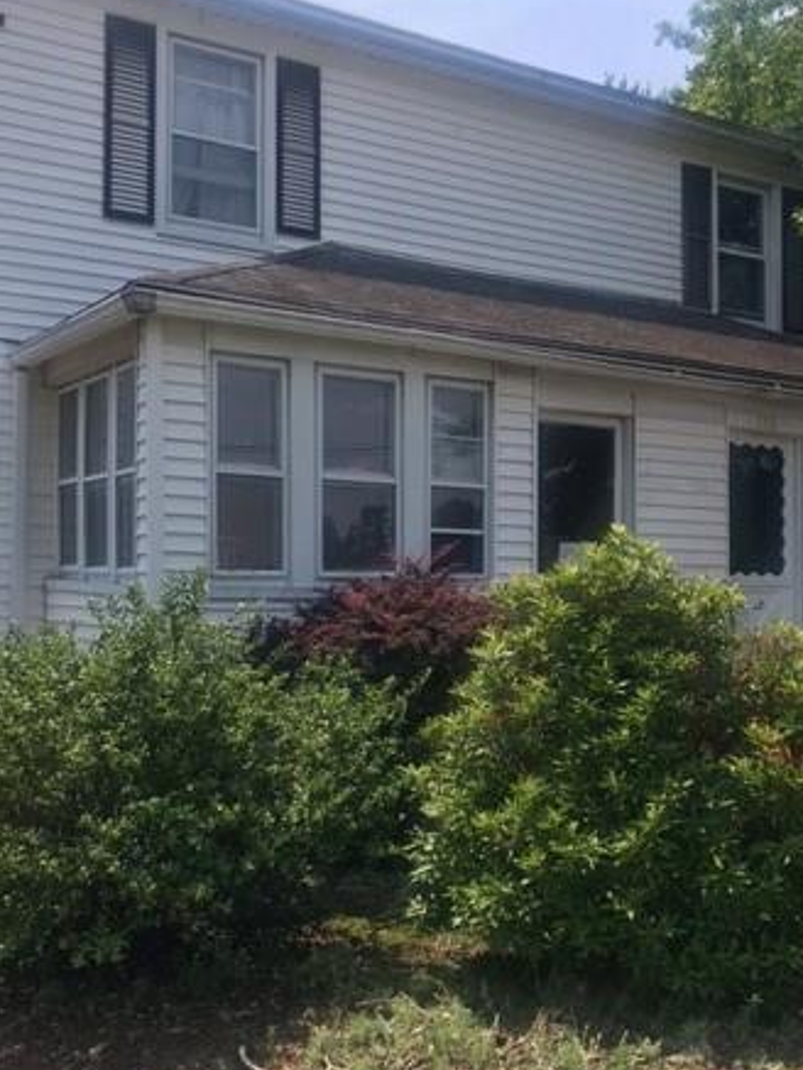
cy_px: 595
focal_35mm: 41
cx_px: 431
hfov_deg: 35.1
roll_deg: -0.2
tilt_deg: -0.1
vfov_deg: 45.7
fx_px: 1268
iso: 20
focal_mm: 3.99
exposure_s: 1/1368
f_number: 1.8
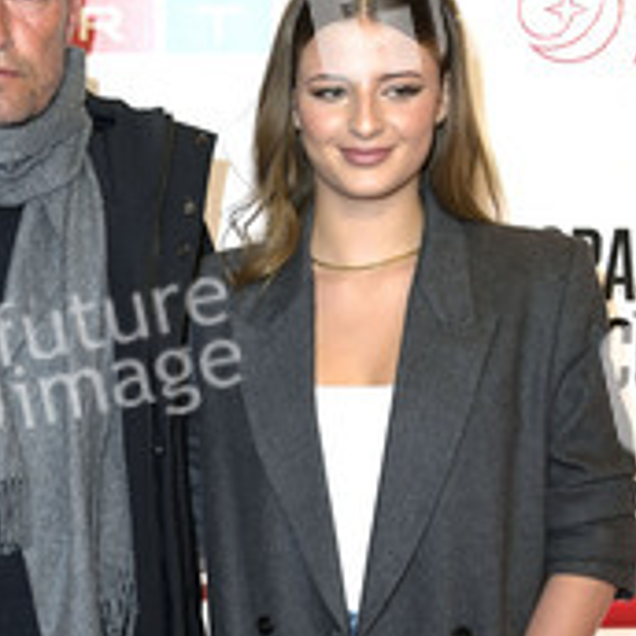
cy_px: 551
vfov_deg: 23.8
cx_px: 159
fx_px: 1476
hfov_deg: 24.1
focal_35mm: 71
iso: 500
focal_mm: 36
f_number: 5.6
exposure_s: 1/100
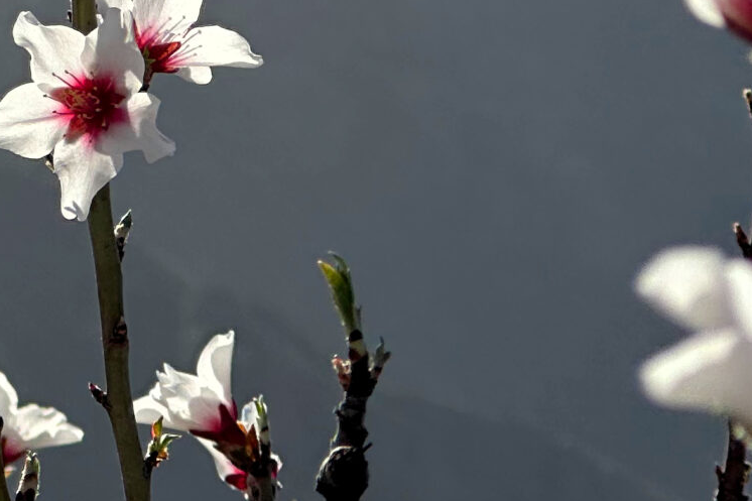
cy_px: -20
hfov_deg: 7.4
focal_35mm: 275
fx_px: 5743
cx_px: -108
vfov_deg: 5.0
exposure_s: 1/1845
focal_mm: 9
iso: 32
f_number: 2.8
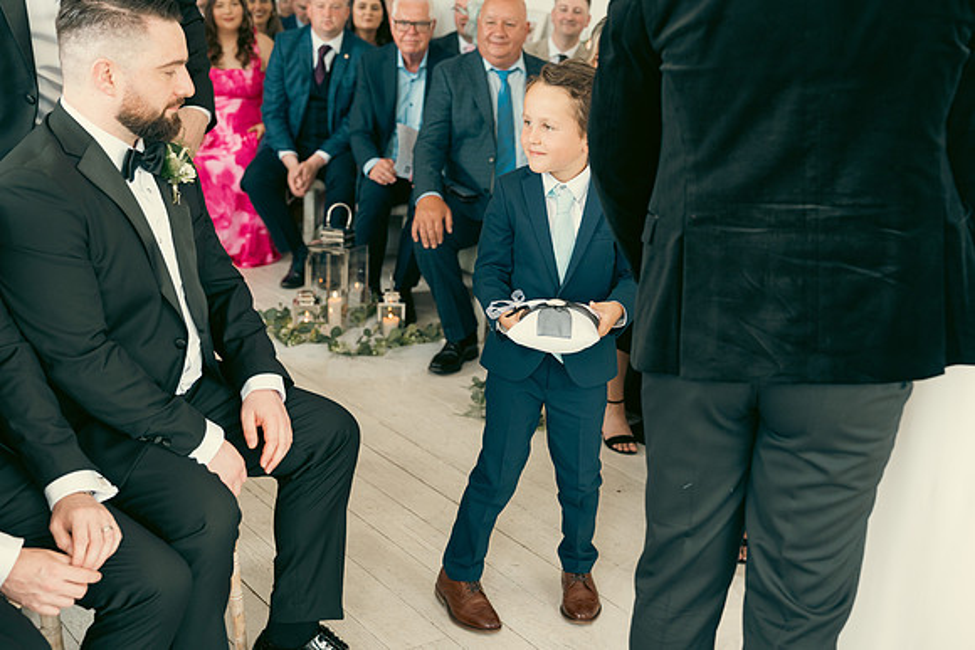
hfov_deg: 42.7
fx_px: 1246
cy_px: 325
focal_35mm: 46
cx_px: 488
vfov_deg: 29.3
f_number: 3.5
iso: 800
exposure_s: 1/160
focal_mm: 46
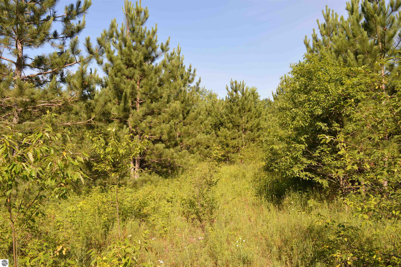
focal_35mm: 27
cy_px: 134
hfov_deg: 67.4
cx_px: 200
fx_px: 300
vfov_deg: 47.8
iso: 100
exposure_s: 1/200
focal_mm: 18
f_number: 7.1
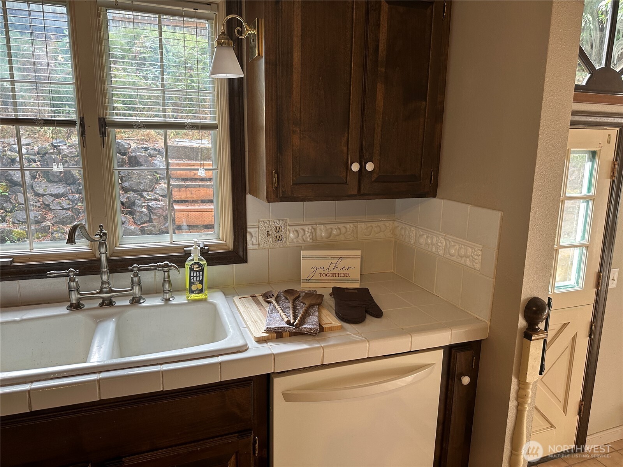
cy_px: 234
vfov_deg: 56.8
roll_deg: -0.6
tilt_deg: -12.0
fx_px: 432
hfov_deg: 71.6
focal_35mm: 24
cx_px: 312
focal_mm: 6.86
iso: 160
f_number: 1.78
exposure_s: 1/120
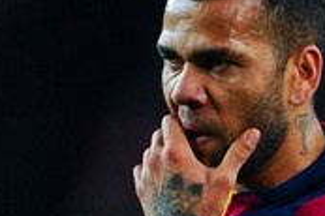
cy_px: 328
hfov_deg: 1.2
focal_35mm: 1773
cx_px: 495
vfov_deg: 0.8
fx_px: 15991
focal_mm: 400
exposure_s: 1/1250
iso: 2500
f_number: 2.8
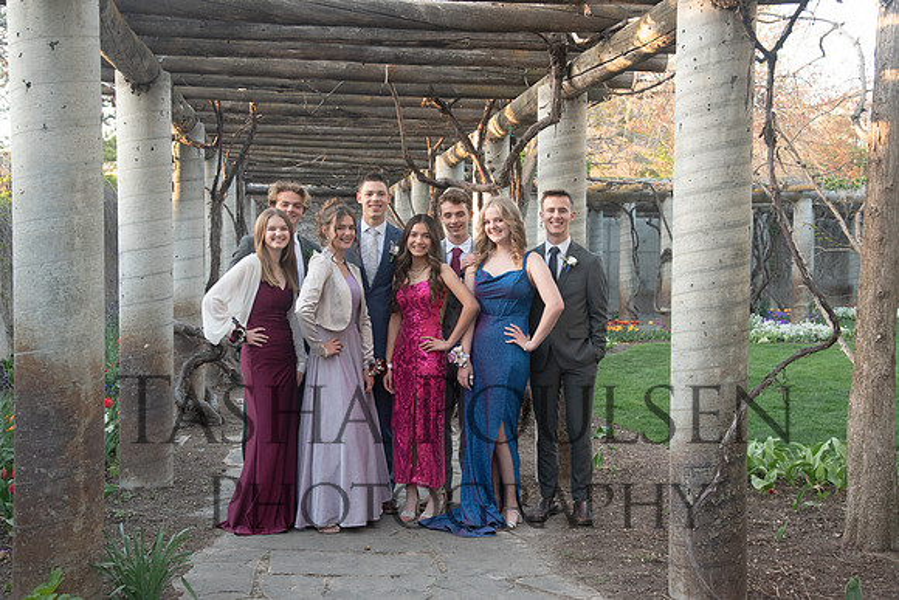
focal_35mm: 44
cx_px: 450
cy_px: 300
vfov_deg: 30.5
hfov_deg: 44.5
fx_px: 1099
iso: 640
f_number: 5.6
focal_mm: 44
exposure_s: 1/125
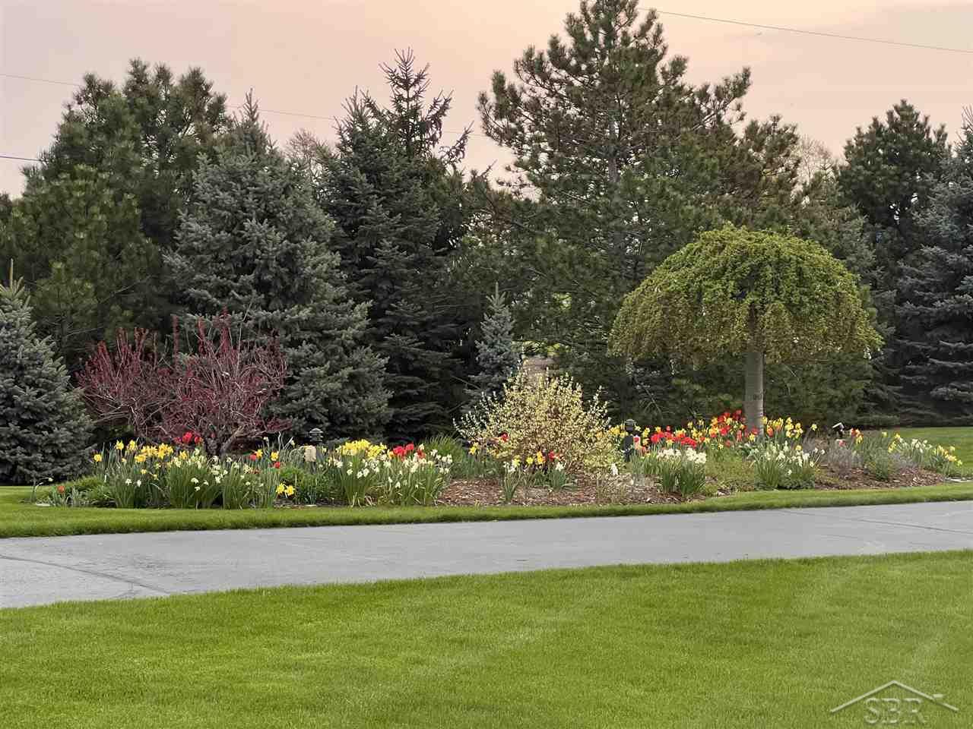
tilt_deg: -2.9
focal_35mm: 77
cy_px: 364
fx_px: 2164
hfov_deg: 25.3
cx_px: 486
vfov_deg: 19.1
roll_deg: +0.1
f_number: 2.8
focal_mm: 9
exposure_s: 1/99
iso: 100
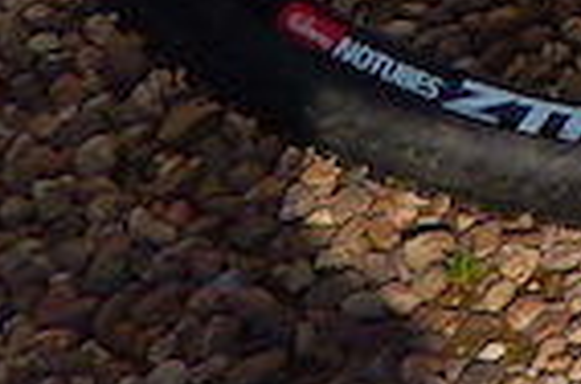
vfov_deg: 6.9
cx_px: 1751
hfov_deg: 8.9
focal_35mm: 188
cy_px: -547
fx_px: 3027
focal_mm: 4.5
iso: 125
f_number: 6.8
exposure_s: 1/800
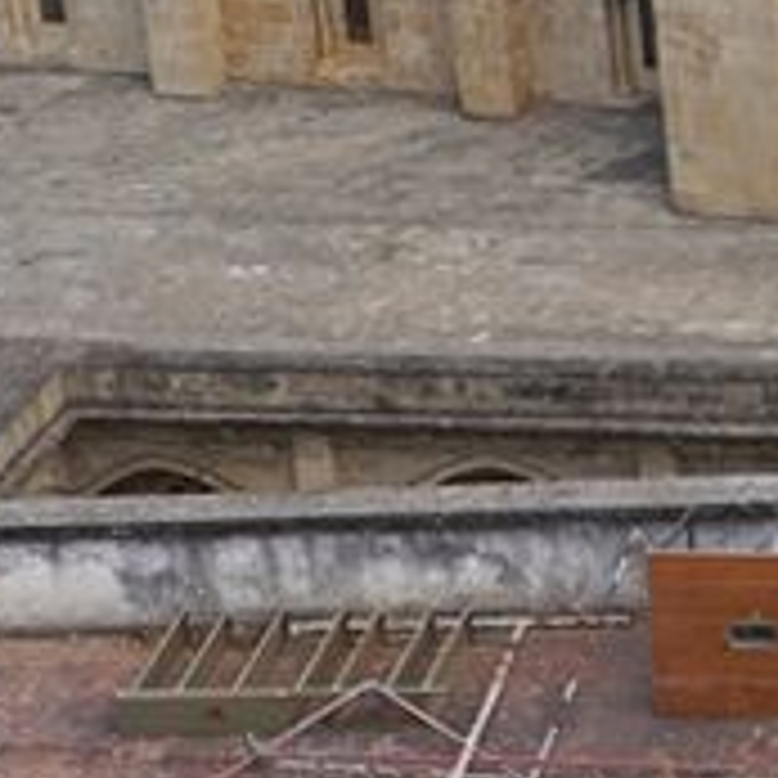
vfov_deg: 7.3
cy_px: -441
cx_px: 2271
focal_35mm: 236
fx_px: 6001
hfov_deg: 6.8
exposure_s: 1/100
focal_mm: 24
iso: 100
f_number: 10
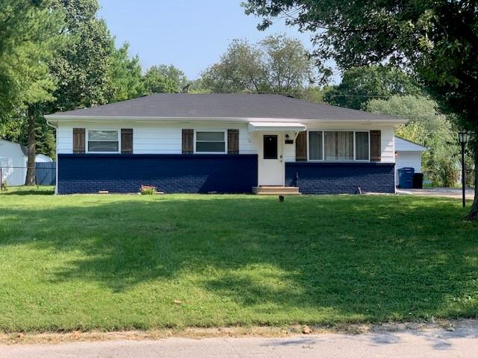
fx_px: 718
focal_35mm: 52
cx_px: 239
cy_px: 179
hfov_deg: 36.8
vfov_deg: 28.0
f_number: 2.4
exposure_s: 1/384
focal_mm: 6
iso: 16
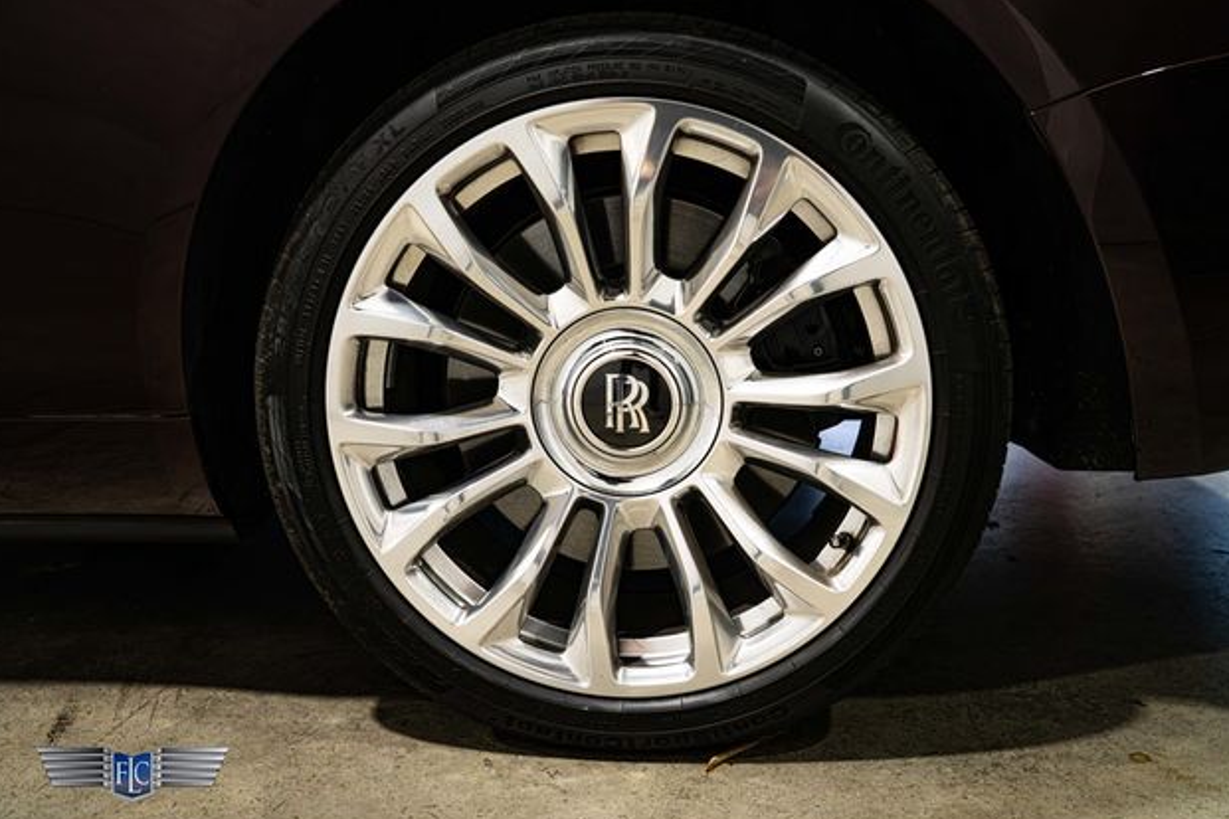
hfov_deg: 55.8
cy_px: 414
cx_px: 619
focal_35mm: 34
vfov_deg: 38.9
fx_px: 1161
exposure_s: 1/100
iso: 1250
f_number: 4
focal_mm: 33
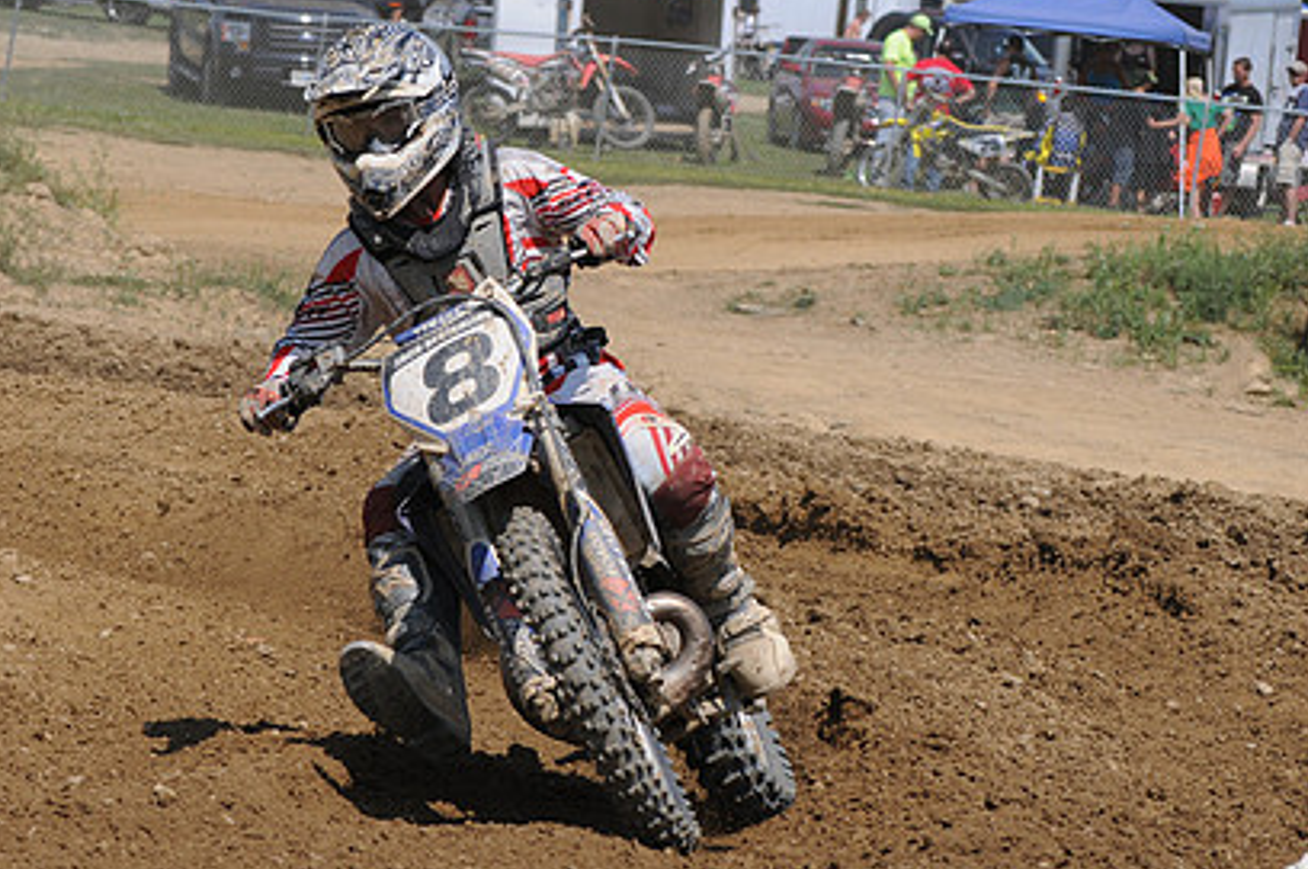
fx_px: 8118
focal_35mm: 224
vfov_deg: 6.1
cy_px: 467
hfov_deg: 9.2
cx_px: 535
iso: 400
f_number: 9
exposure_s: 1/1600
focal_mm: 105
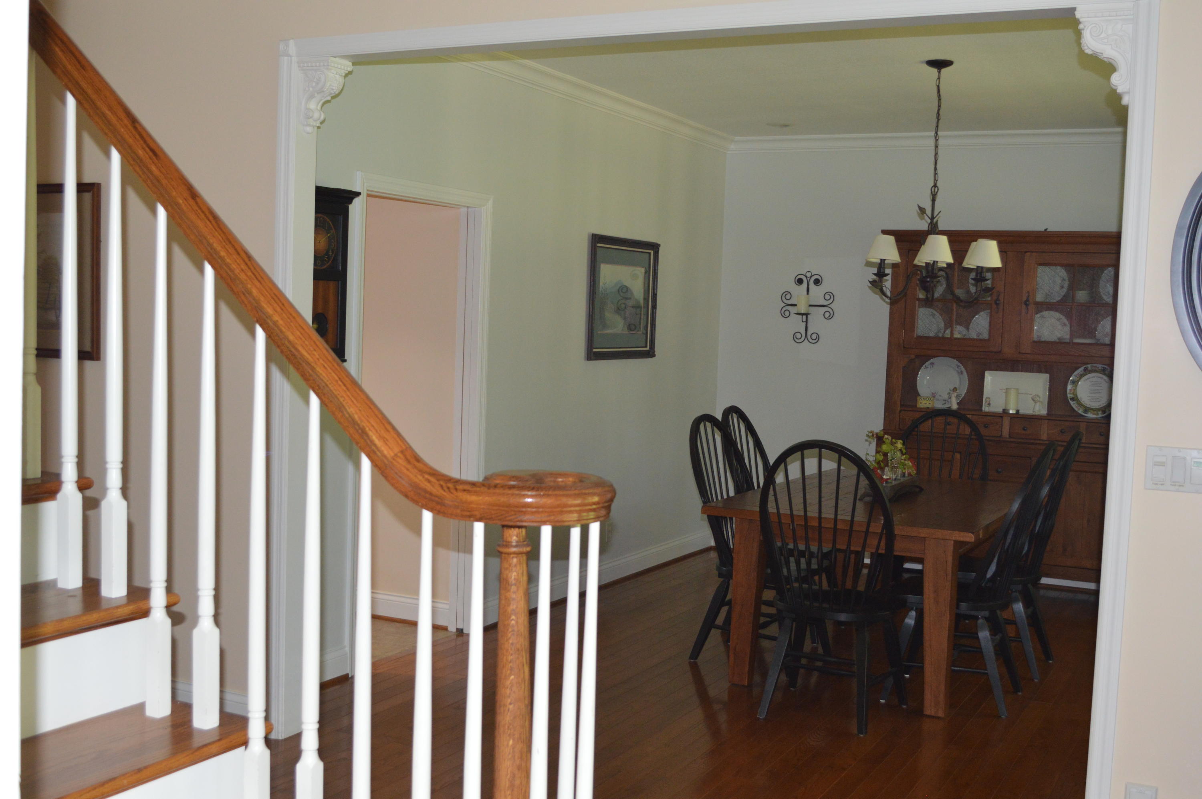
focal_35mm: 39
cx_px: 601
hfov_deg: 49.6
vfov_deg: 34.1
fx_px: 1301
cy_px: 400
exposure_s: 1/60
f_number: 4.2
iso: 1100
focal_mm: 26
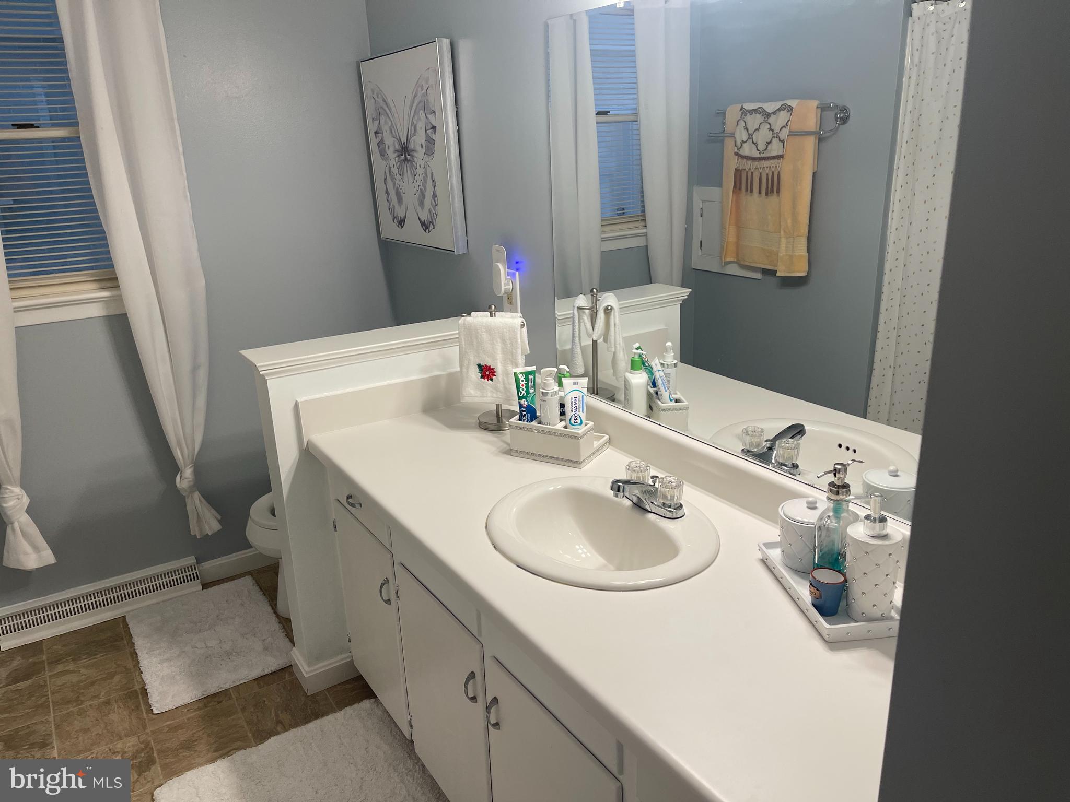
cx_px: 535
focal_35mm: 25
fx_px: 773
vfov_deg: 54.9
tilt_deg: -19.5
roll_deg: +1.7
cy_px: 401
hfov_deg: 69.4
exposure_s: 1/120
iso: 80
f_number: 1.6
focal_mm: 5.1
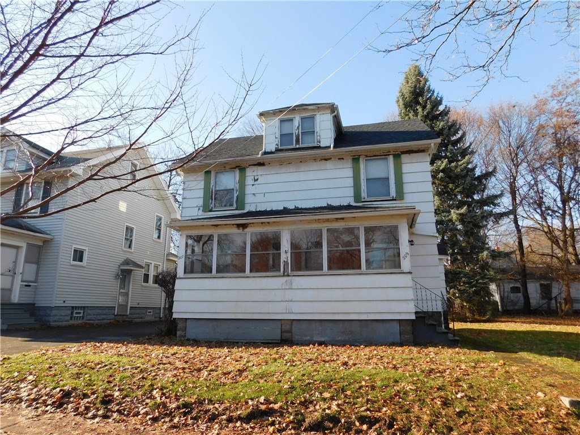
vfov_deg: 58.9
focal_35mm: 23
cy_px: 218
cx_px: 290
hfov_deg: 73.9
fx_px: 385
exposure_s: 1/640
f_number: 3
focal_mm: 4
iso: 125
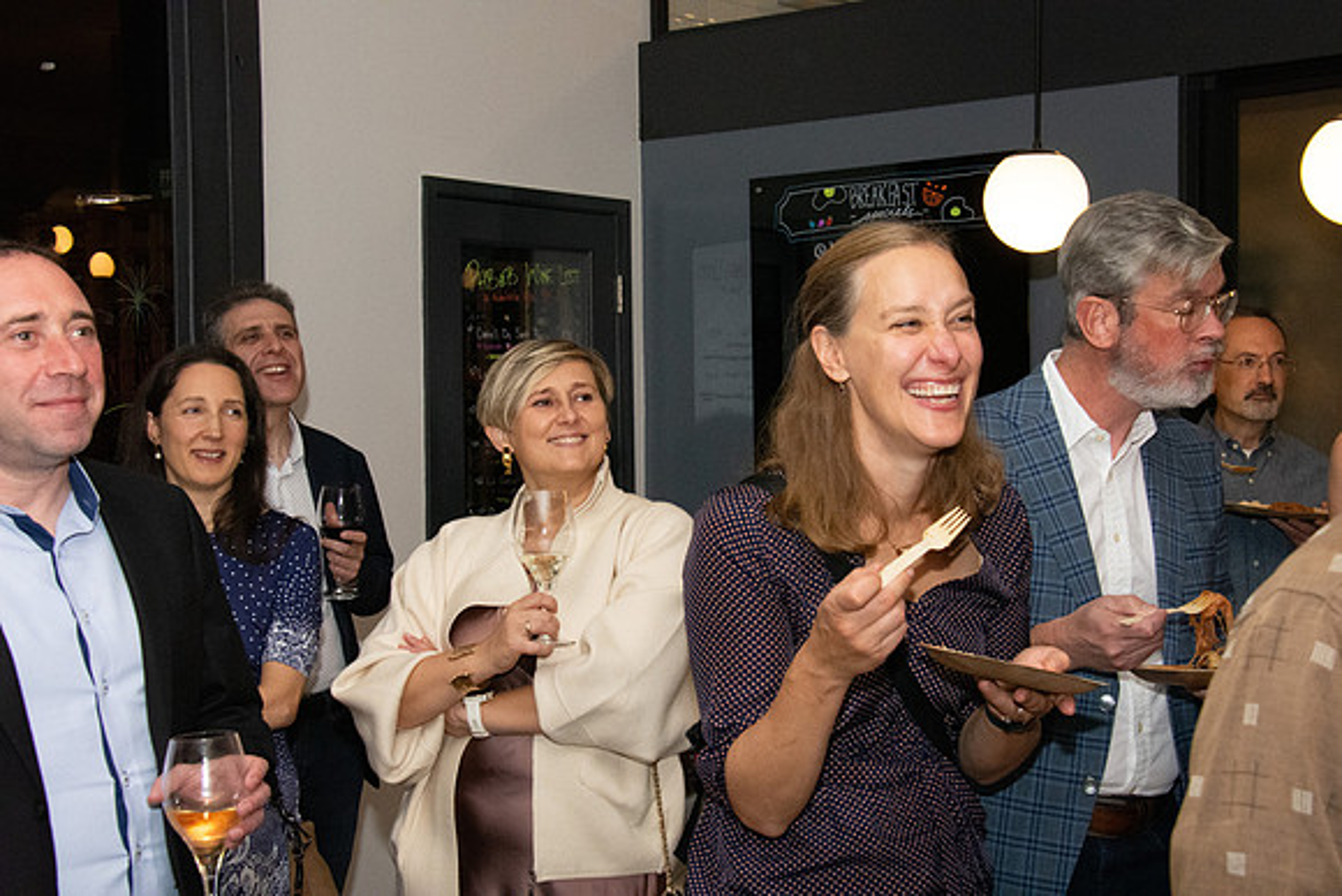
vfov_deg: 22.6
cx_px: 671
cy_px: 448
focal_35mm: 60
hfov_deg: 33.4
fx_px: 2237
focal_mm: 40
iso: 5000
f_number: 10
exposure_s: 1/160
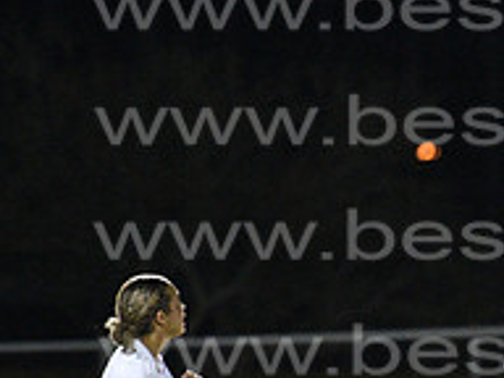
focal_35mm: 849
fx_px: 12368
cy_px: 413
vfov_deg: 1.8
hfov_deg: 2.3
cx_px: 698
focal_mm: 195
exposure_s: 1/800
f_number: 2.8
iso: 7200
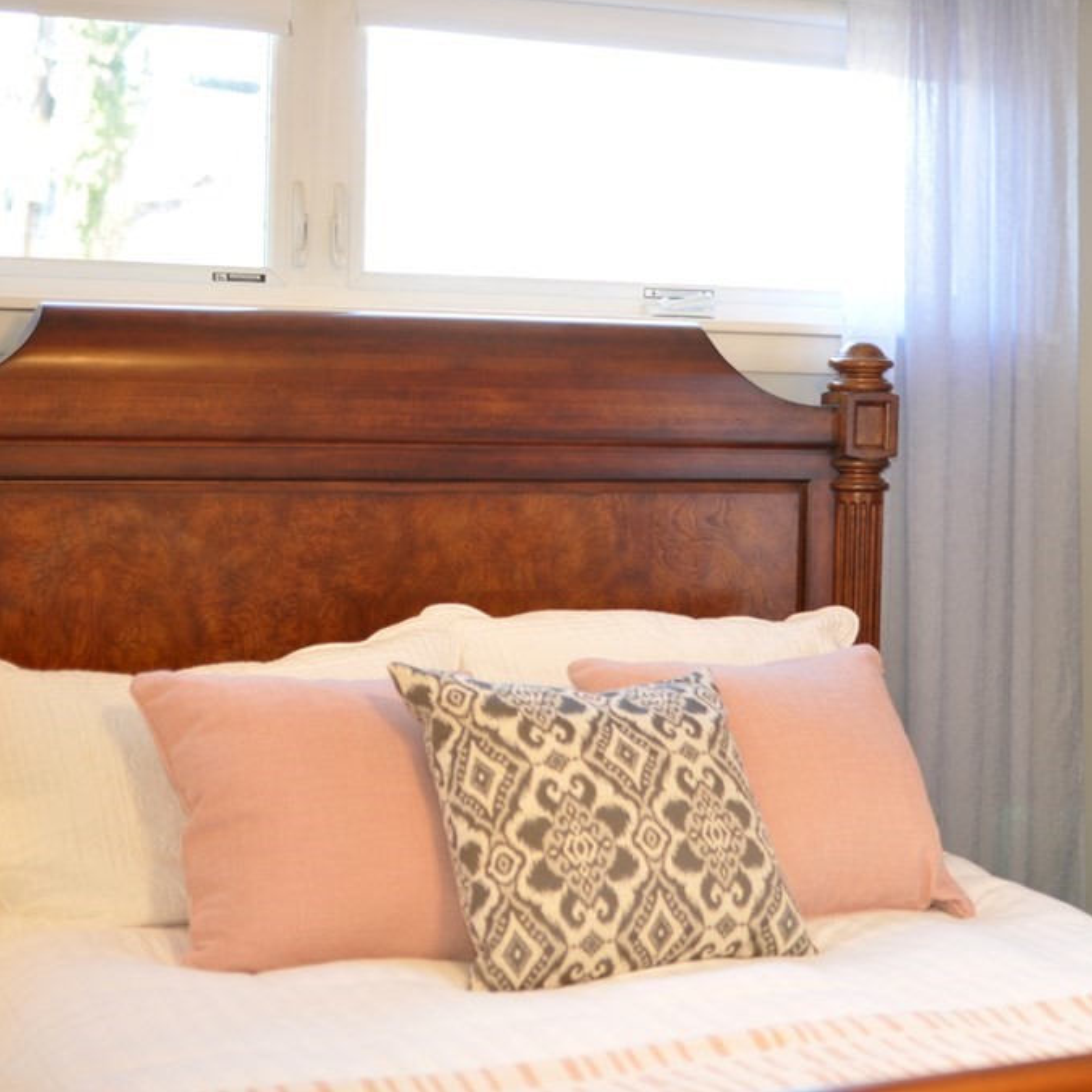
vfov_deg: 25.5
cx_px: 827
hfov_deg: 25.2
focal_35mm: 68
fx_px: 2414
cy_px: 544
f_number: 2.5
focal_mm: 35
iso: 400
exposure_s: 1/60
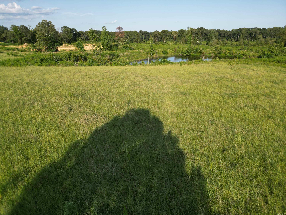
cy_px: 108
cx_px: 143
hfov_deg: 71.6
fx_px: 198
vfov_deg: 56.8
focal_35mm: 24
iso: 110
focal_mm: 6.72
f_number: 1.7
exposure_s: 1/2000
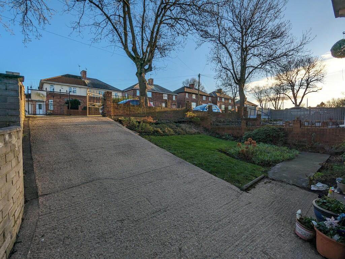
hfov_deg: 94.4
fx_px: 160
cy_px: 130
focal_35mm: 16
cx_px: 172
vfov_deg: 78.2
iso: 51
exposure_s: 1/850
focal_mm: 2.35
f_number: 2.2
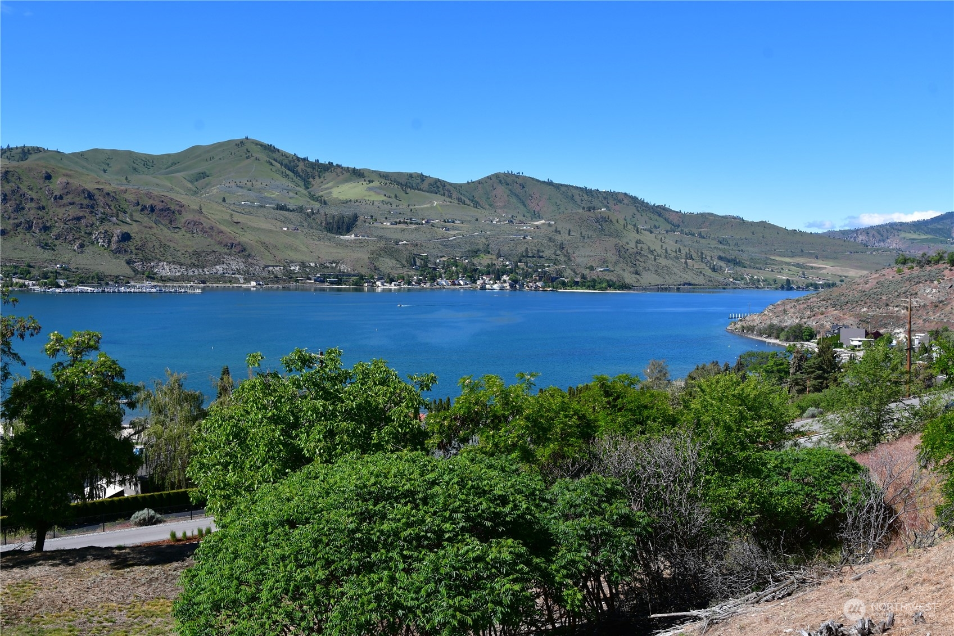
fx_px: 954
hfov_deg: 53.1
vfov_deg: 36.9
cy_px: 318
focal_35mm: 36
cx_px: 477
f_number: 11
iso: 200
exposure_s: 1/400
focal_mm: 24
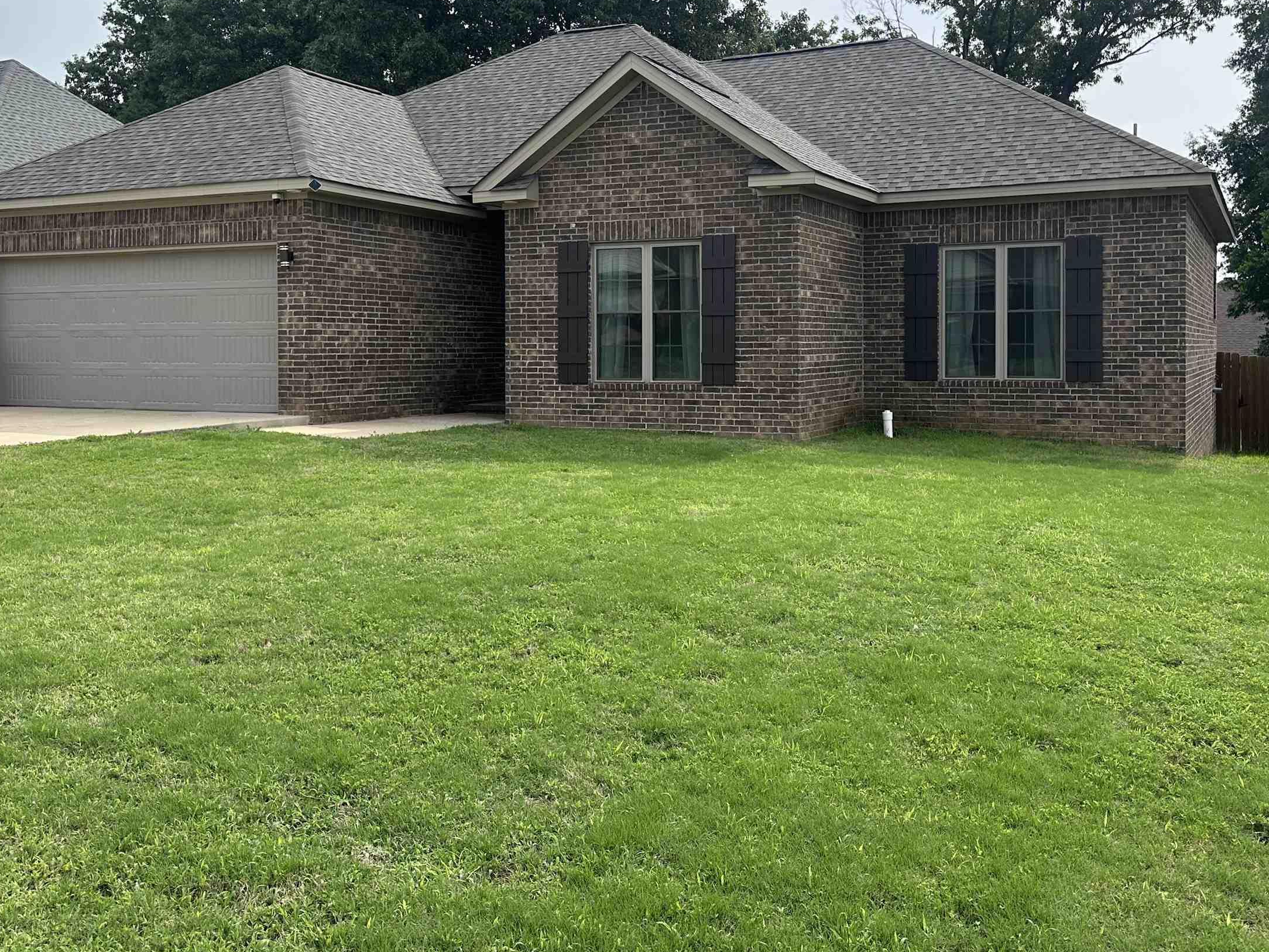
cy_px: 357
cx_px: 651
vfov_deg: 41.5
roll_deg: +0.2
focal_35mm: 34
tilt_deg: +0.3
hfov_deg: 54.0
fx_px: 1246
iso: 80
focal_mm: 6.86
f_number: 1.78
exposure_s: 1/2809
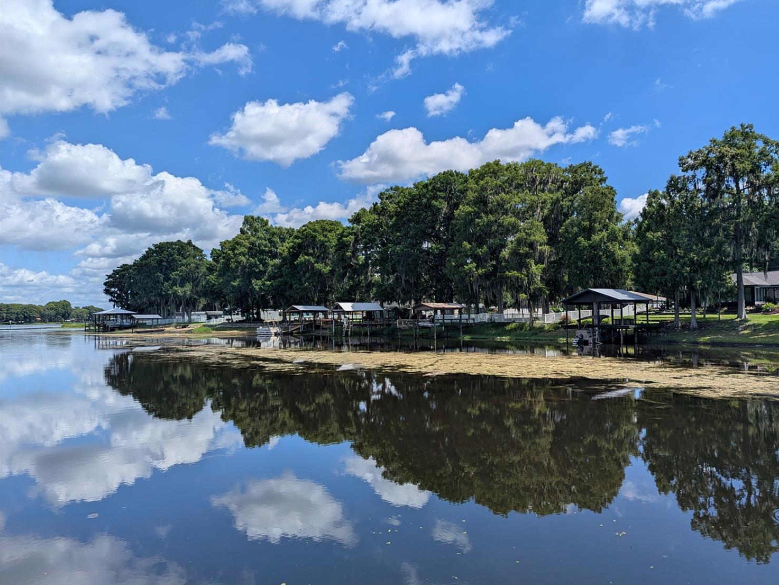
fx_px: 585
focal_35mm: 26
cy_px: 300
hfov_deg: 67.2
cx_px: 420
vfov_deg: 53.1
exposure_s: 1/2695
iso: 47
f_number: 1.85
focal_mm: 6.81
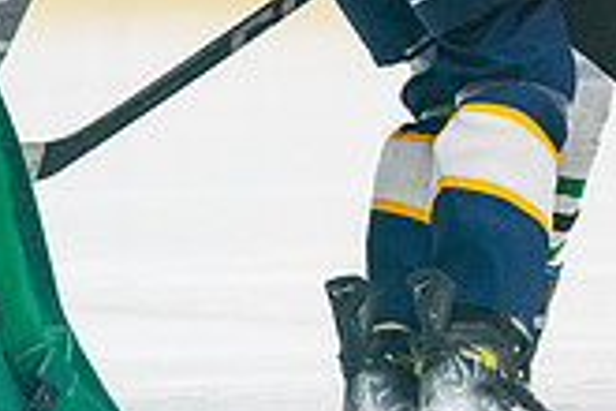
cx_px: 713
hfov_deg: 3.1
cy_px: -301
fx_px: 11207
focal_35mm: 655
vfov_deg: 2.1
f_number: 2.8
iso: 4000
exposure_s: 1/1600
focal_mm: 186
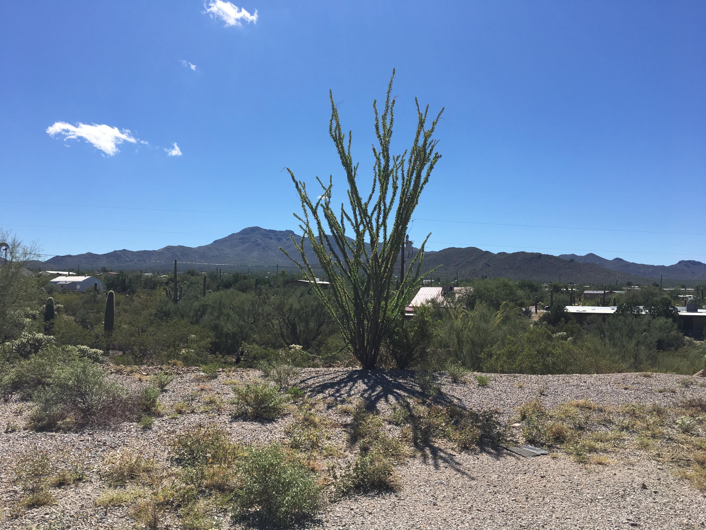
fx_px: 591
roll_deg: -0.5
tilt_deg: +1.9
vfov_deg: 48.2
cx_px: 353
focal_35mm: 29
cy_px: 265
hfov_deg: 61.7
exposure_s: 1/2404
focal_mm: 4.15
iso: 25
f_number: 2.2
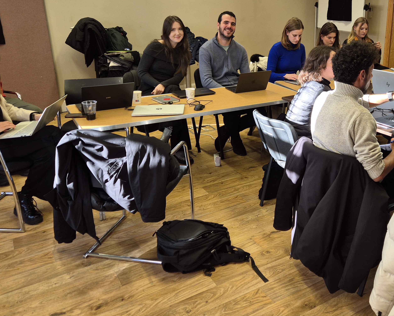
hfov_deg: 49.4
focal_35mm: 36
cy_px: 114
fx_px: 420
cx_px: 262
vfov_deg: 40.8
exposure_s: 1/100
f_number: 1.8
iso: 50
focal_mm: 5.4
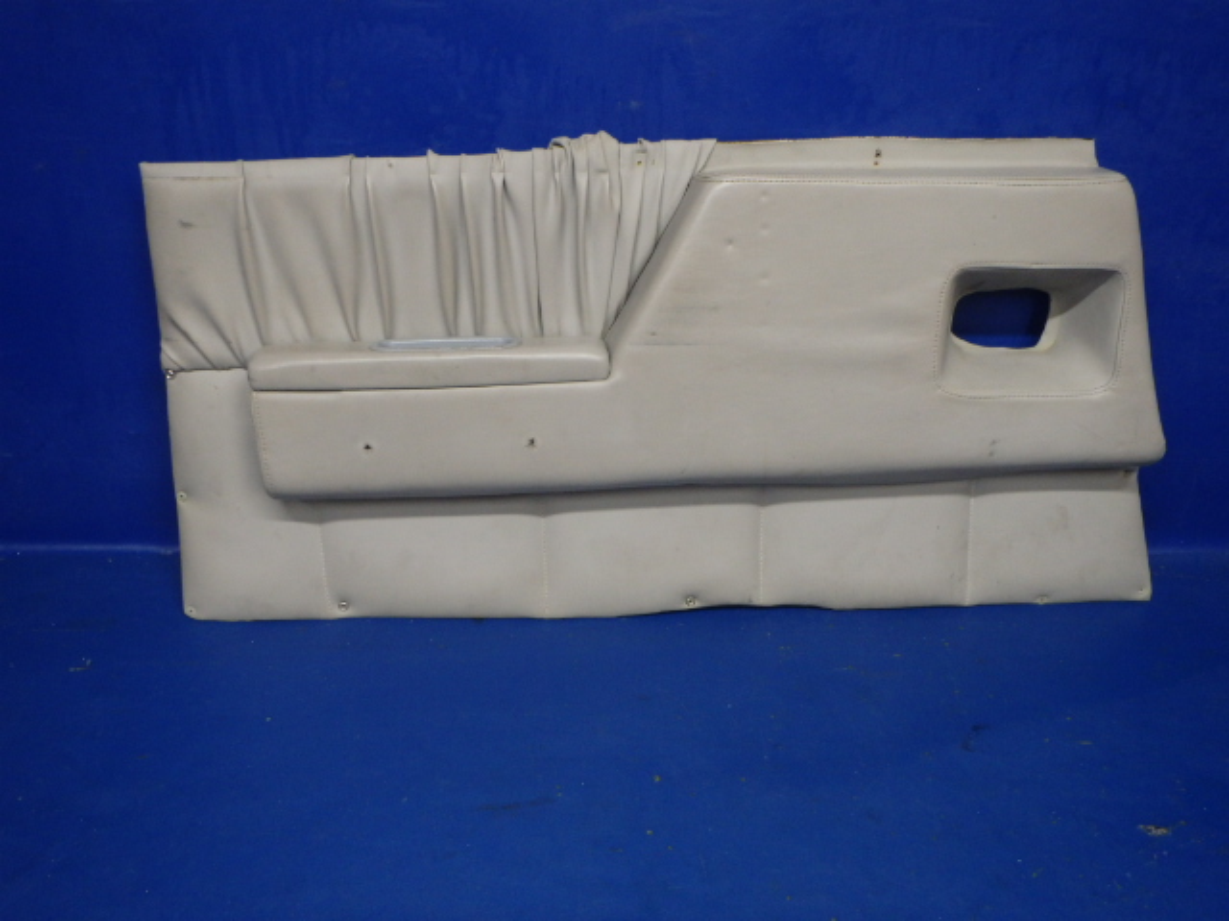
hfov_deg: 63.4
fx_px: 994
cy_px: 460
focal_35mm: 28
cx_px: 614
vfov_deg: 49.7
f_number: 3.9
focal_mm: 5
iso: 320
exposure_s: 1/30
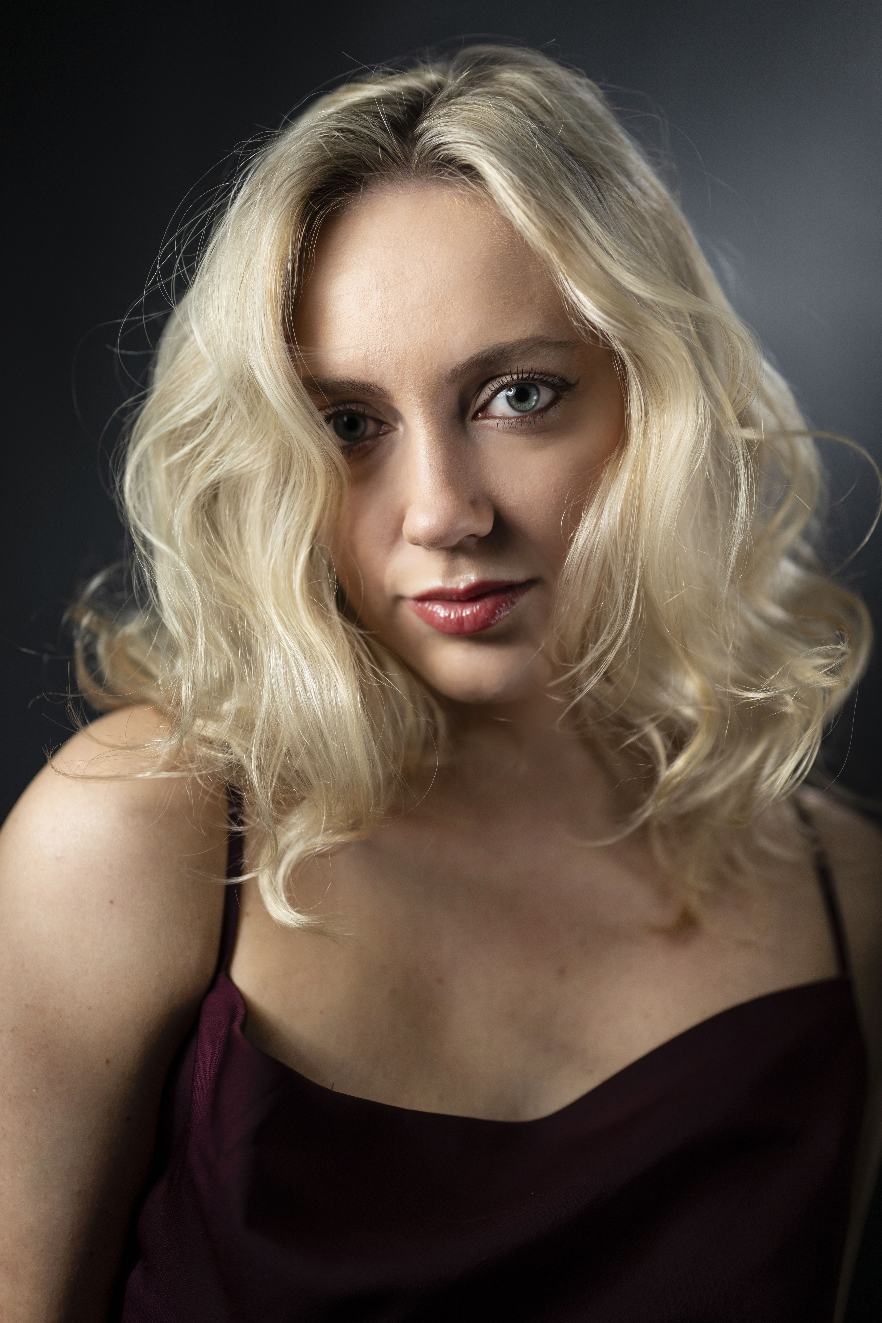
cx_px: 441
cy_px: 662
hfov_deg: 27.0
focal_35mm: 50
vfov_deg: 39.6
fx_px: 1837
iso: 250
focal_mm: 50
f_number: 1.8
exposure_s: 1/200
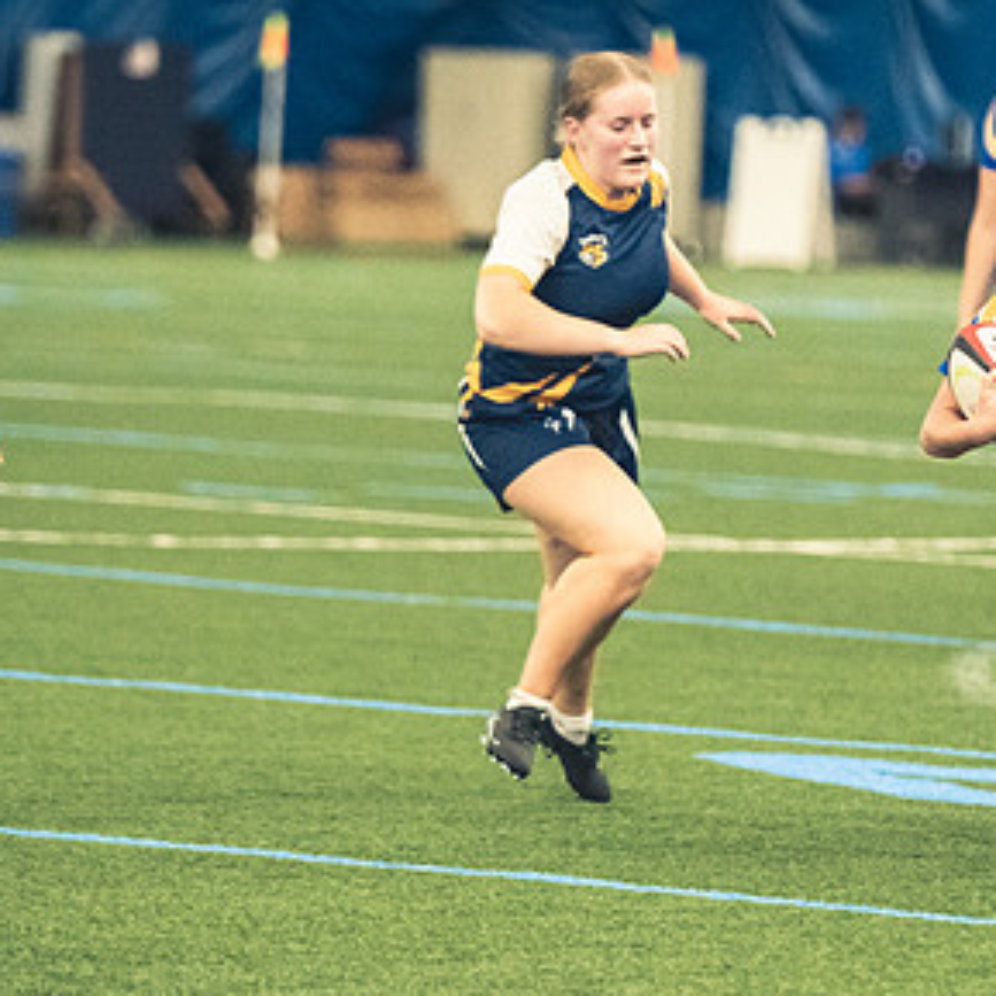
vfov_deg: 4.2
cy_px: 631
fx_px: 13705
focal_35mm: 421
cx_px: 686
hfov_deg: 4.2
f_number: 2.8
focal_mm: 165
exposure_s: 1/500
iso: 12800
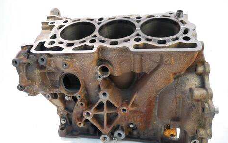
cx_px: 114
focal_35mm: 26
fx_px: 162
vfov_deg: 47.5
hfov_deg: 70.4
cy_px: 79
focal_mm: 12
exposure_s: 1/60
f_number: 3.5
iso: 1600
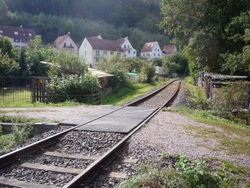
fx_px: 231
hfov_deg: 56.8
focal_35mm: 32
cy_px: 94
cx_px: 125
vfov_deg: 44.2
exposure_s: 1/250
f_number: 4
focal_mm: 5.2
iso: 100
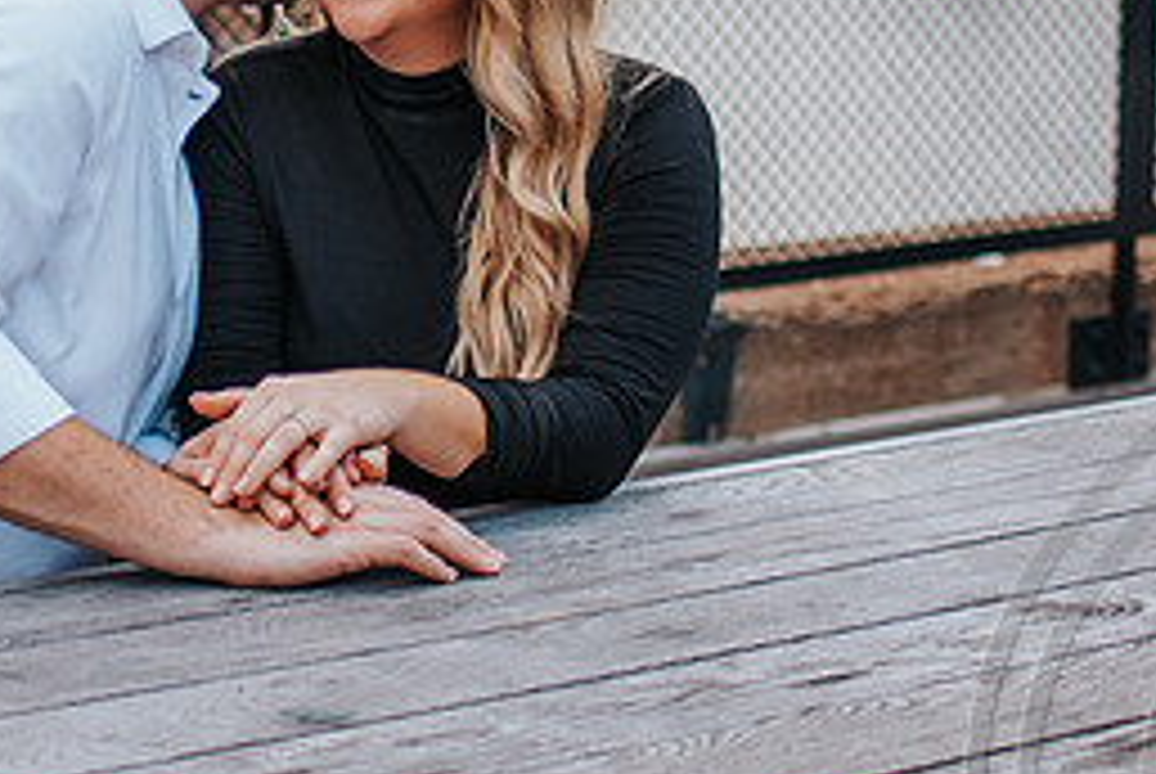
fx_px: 4372
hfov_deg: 15.0
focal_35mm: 136
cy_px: 6
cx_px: 308
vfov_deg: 10.0
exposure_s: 1/800
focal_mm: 35
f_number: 1.8
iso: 220
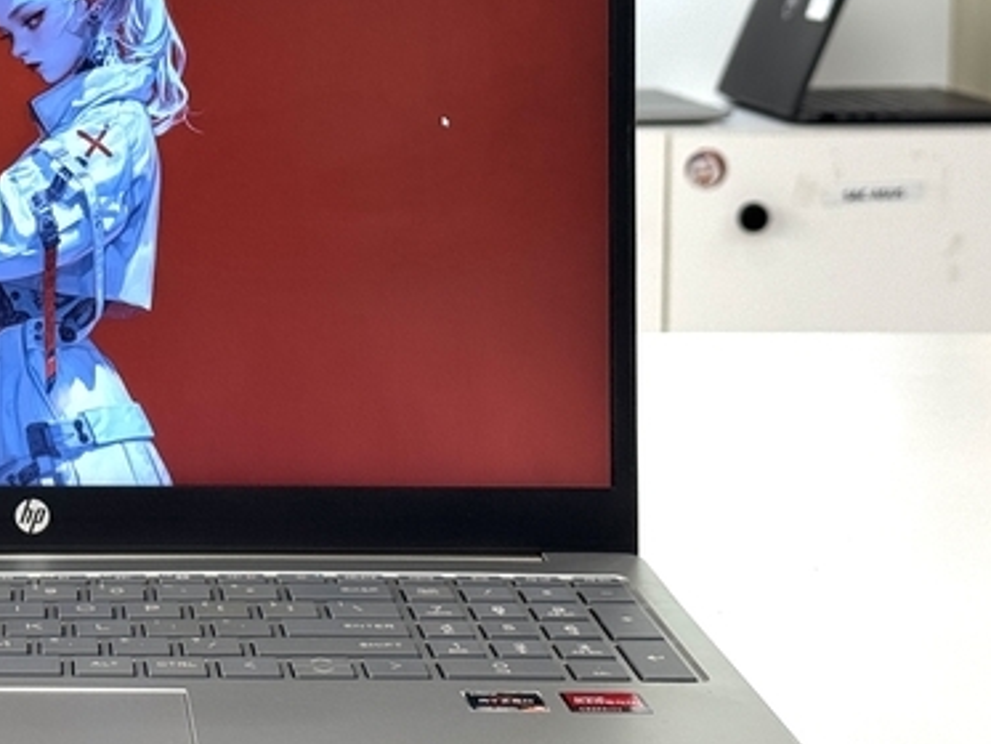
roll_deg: +1.3
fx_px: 2950
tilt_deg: -6.3
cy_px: 191
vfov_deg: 14.3
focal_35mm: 103
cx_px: -24
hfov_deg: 18.5
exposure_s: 1/180
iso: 64
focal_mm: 6.76
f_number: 1.78
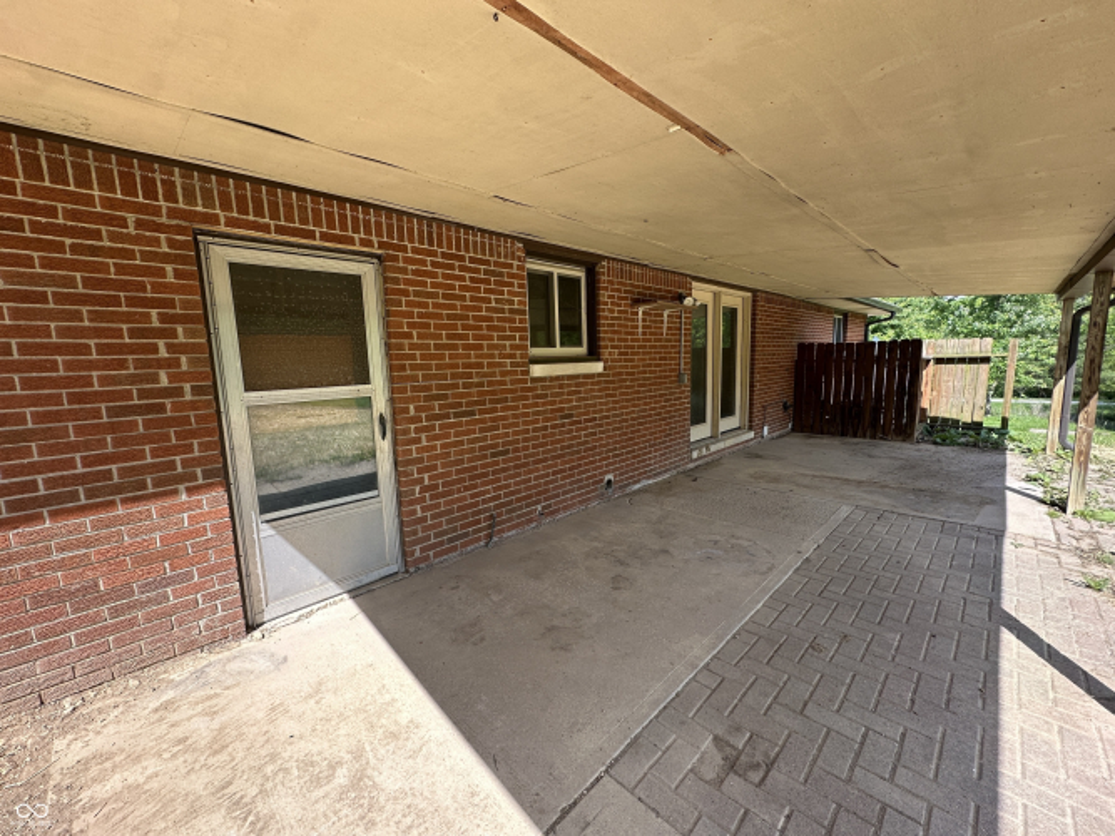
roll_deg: +1.5
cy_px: 418
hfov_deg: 102.1
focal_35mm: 14
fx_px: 451
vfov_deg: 85.7
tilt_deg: -7.3
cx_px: 558
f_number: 2.2
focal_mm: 2.22
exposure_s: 1/249
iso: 40
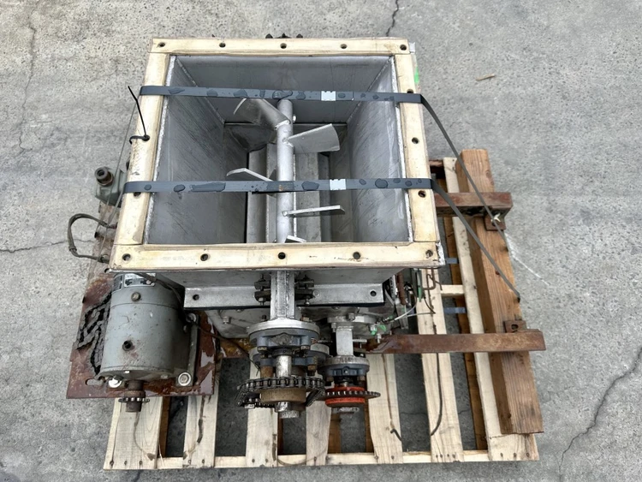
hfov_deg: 71.6
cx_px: 321
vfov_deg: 56.8
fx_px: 445
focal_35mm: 24
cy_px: 241
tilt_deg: -65.5
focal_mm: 6.86
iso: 80
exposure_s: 1/1029
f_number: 1.78
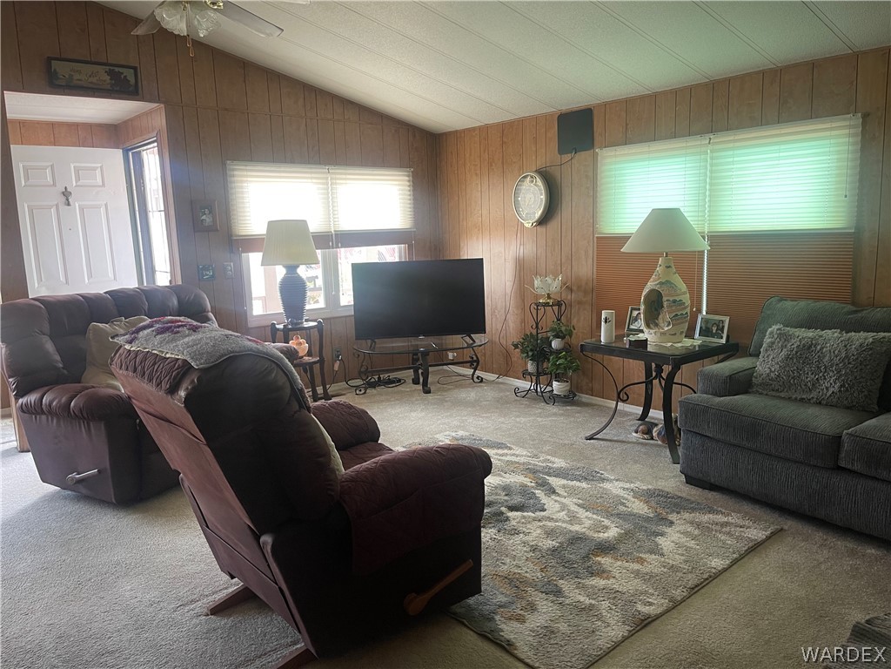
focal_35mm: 25
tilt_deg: -10.5
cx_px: 446
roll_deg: +1.1
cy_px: 334
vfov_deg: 54.9
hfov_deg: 69.4
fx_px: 643
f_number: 1.6
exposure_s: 1/60
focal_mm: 5.1
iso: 160
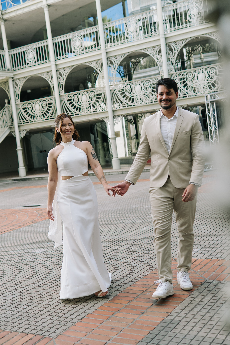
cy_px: 172
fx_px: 431
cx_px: 115
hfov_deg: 29.9
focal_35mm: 45
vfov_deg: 43.6
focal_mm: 30
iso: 100
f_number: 2.5
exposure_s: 1/250
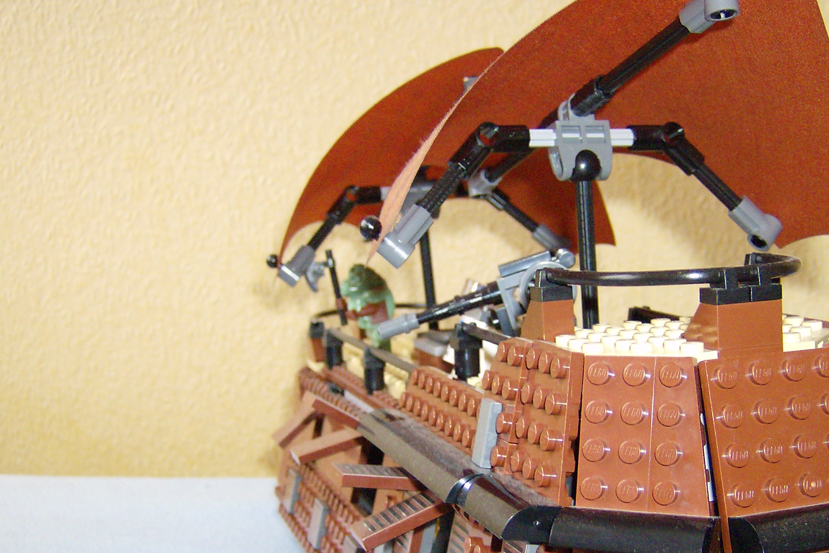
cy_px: 370
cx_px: 489
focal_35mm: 52
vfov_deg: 25.8
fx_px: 1197
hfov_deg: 38.1
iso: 200
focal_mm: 6
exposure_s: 1/60
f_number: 2.8
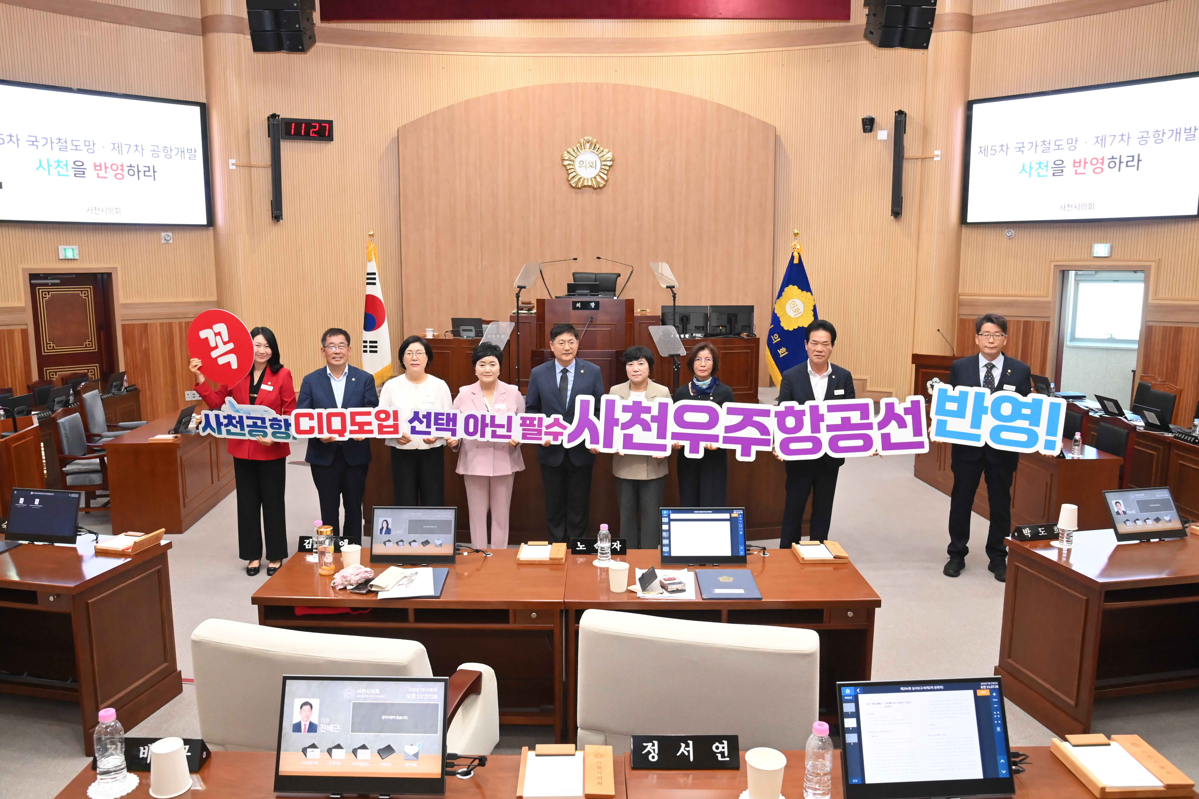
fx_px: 799
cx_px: 600
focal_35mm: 24
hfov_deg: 73.7
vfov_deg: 53.1
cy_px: 400
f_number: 7.1
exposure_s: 1/200
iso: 8000
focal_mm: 24
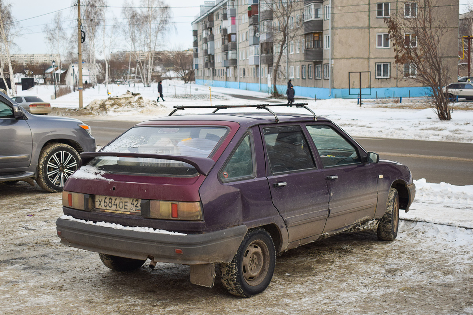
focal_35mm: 46
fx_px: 611
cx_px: 236
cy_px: 158
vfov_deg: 28.9
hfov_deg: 42.3
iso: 400
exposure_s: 1/800
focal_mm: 31
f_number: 4.5
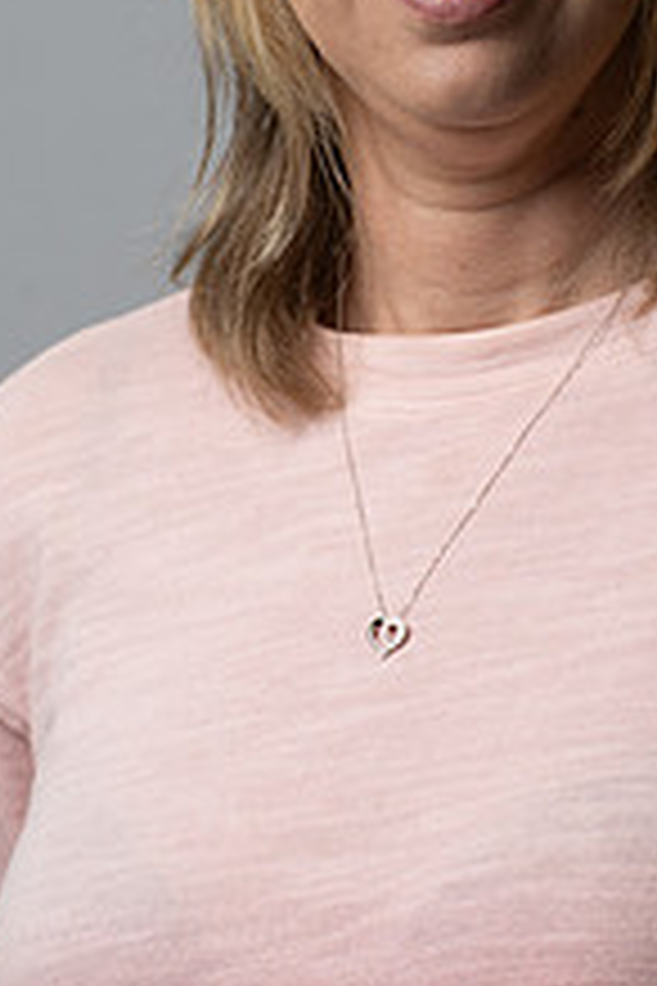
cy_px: 297
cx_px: 468
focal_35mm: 370
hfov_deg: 3.7
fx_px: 10128
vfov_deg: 5.6
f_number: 7.1
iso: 160
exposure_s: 1/160
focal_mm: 180
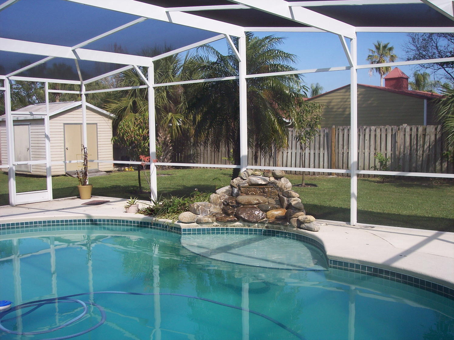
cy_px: 170
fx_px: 511
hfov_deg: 47.9
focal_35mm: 39
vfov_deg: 36.8
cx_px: 227
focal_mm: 8
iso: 100
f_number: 4
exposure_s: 1/500
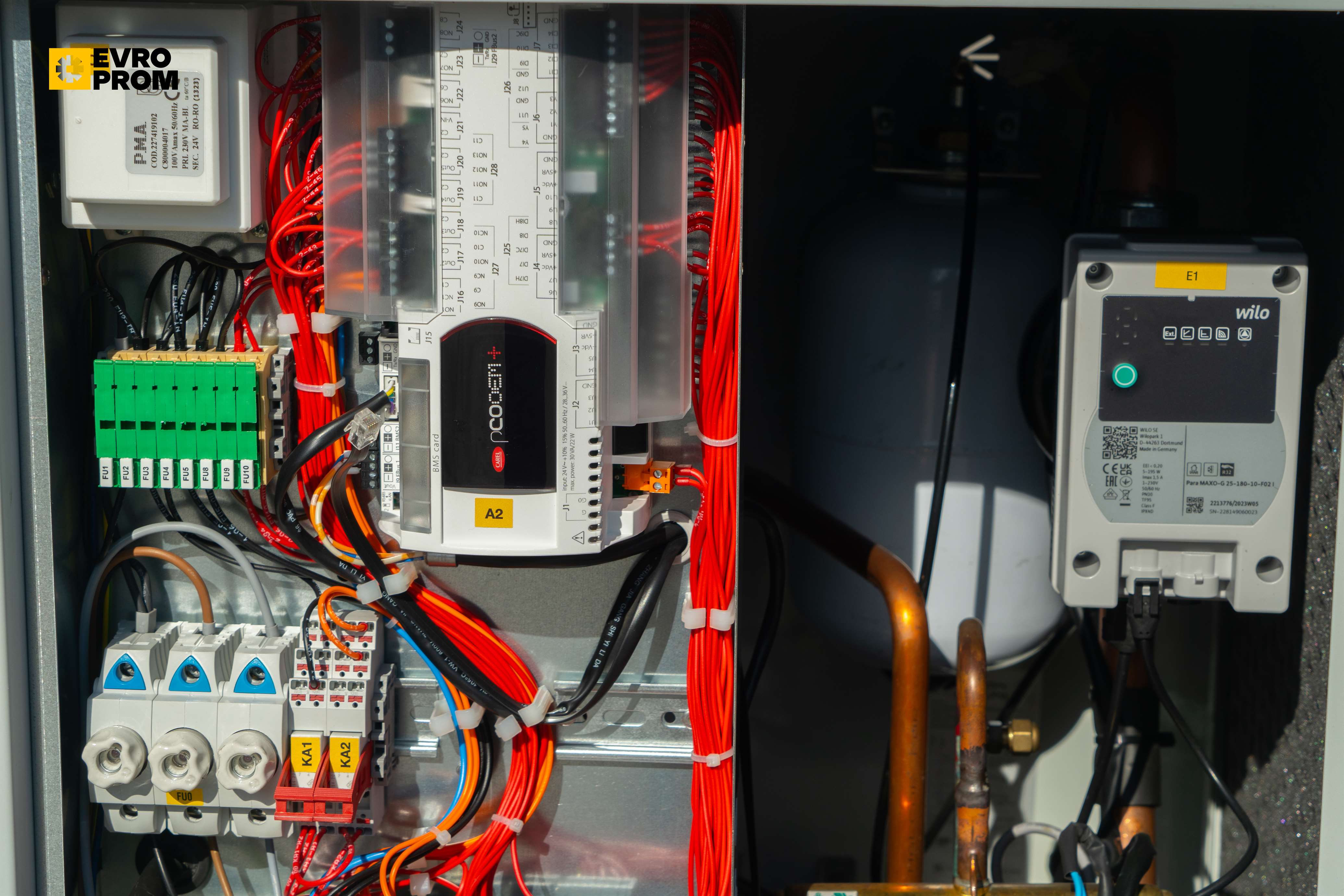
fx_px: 2501
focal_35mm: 67
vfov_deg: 20.3
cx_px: 672
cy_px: 448
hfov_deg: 30.1
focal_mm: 67
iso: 100
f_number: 8
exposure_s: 1/320
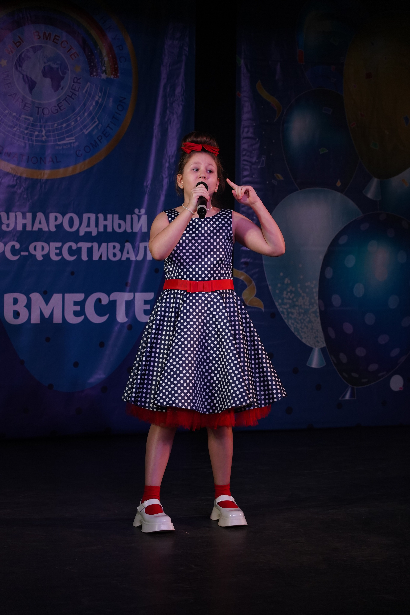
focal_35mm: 70
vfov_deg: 28.8
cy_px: 308
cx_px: 205
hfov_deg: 19.5
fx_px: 1196
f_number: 5.6
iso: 2000
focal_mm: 70
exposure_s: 1/400
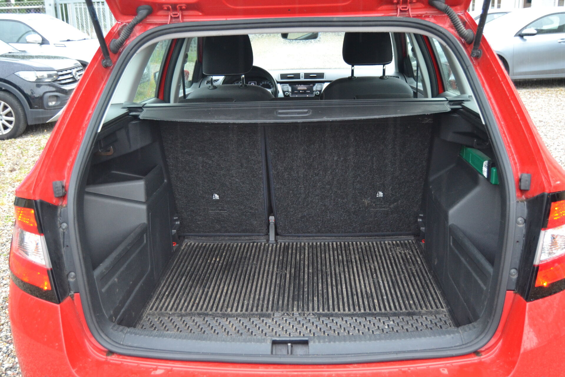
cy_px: 188
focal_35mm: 36
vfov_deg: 36.9
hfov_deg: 53.1
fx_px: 565
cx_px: 282
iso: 1400
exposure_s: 1/60
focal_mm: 24
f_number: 3.8
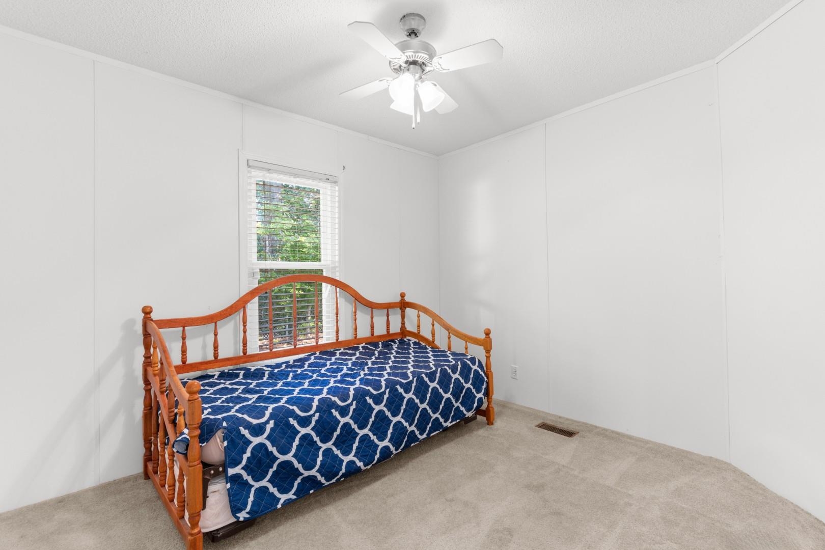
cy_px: 275
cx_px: 412
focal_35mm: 15
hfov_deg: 100.4
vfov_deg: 77.3
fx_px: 344
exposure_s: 1/1.25
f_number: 4.5
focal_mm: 10
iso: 100
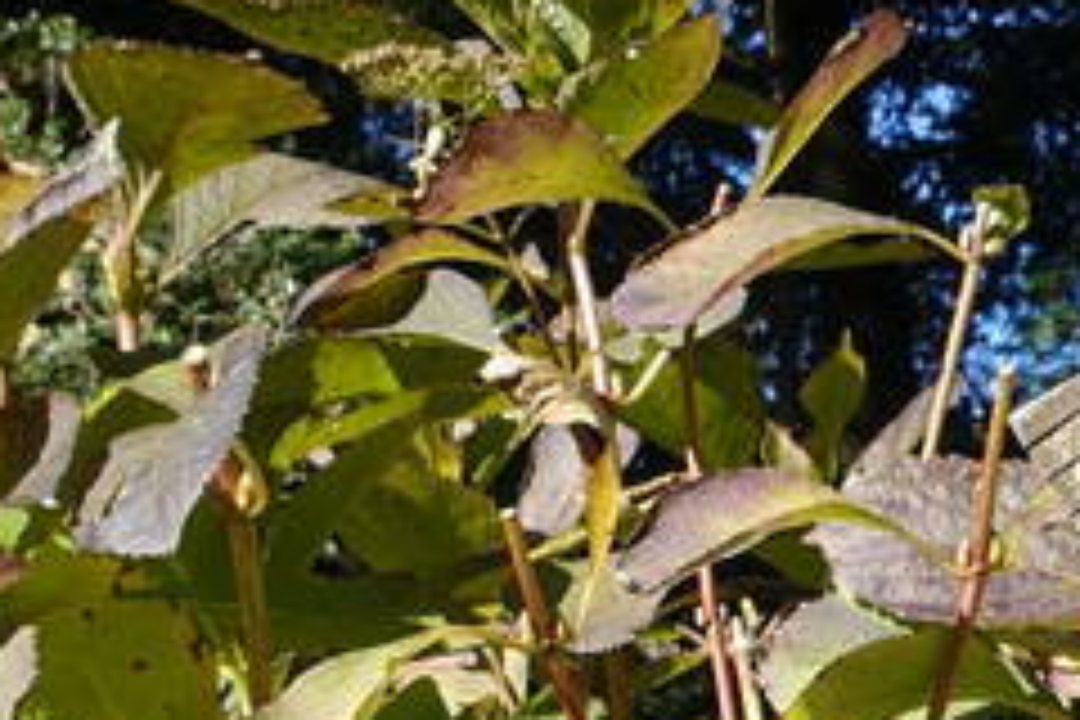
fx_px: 3900
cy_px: 1251
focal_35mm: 130
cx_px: 1962
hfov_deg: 14.0
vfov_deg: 10.0
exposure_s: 1/250
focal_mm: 9.47
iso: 125
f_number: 5.6
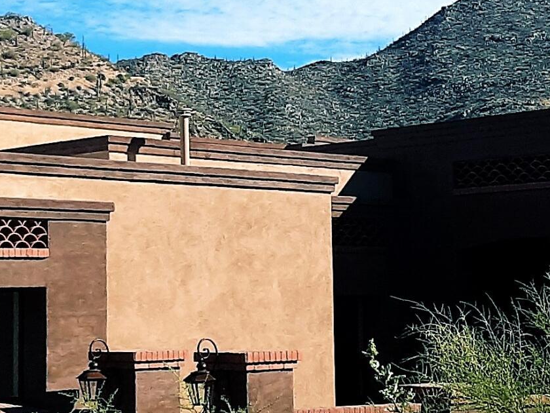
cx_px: 197
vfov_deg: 14.8
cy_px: 136
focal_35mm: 100
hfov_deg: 19.6
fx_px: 1589
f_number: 1.9
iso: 40
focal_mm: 2.91
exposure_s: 1/1946
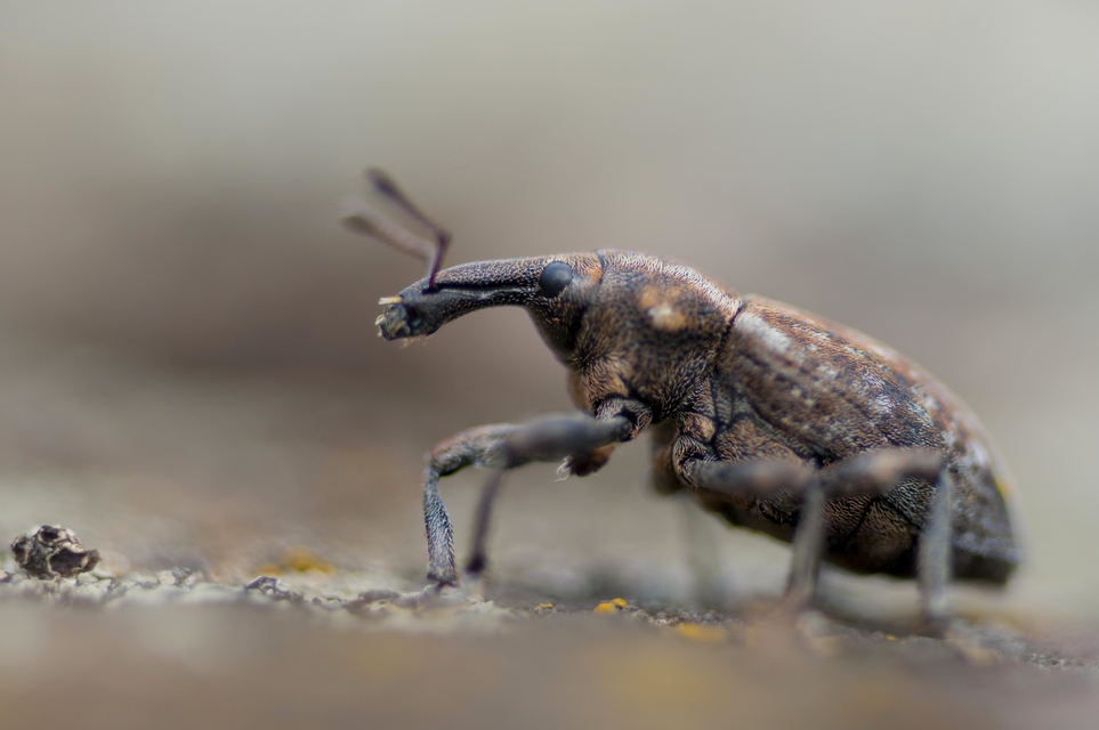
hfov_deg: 15.2
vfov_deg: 10.1
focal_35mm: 135
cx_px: 550
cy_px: 365
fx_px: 4117
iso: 400
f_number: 4.5
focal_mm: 90
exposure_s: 1/320
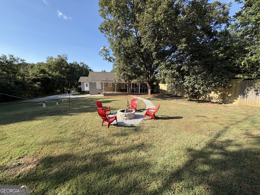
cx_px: 130
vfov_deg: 85.7
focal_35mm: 14
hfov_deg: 102.1
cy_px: 98
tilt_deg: -6.8
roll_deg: -0.4
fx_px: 105
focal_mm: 2.22
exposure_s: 1/720
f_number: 2.2
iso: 40
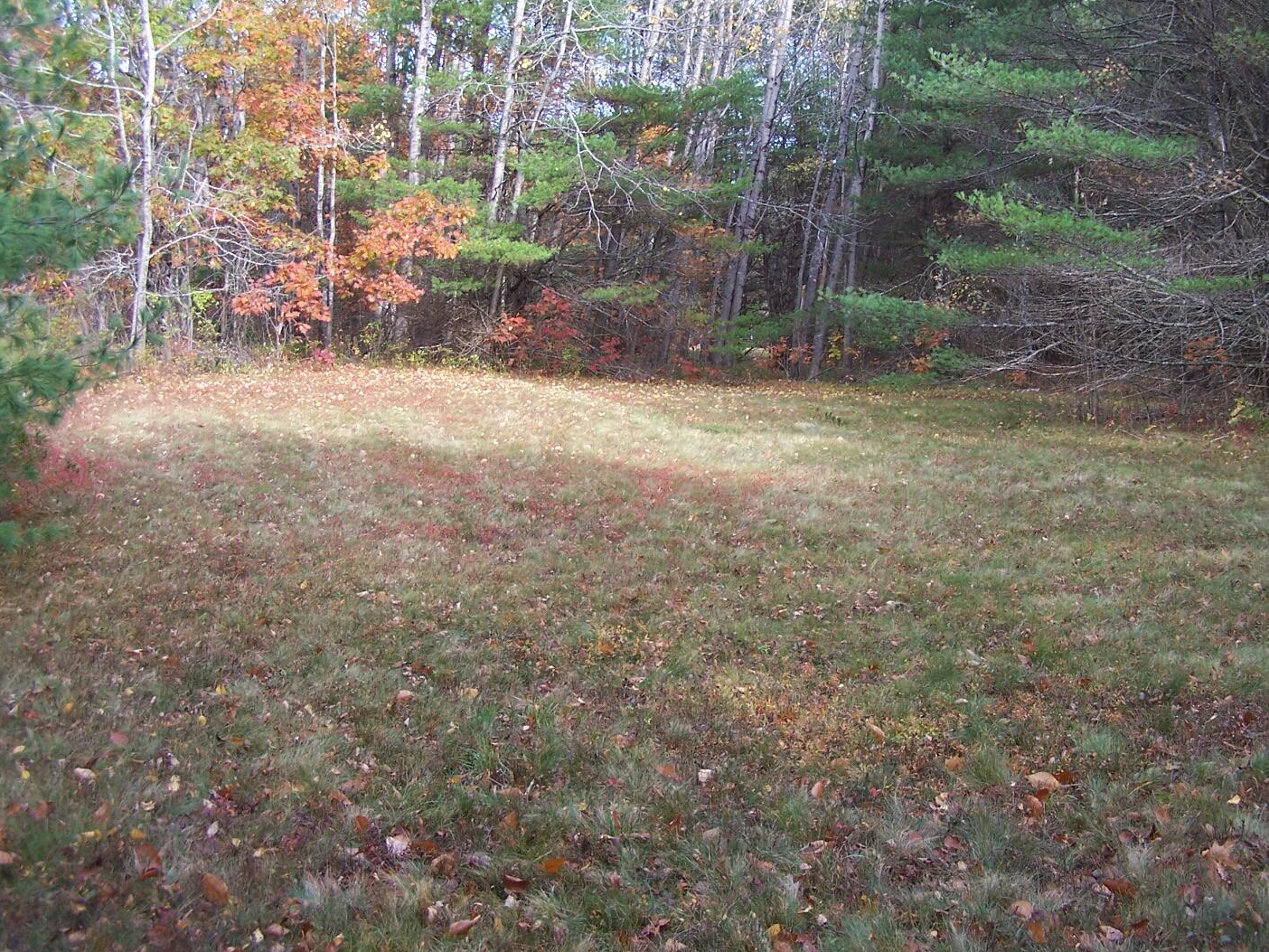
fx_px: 1540
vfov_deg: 34.3
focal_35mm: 42
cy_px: 433
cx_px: 700
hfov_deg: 44.7
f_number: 2.8
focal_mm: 6.3
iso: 80
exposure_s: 1/160
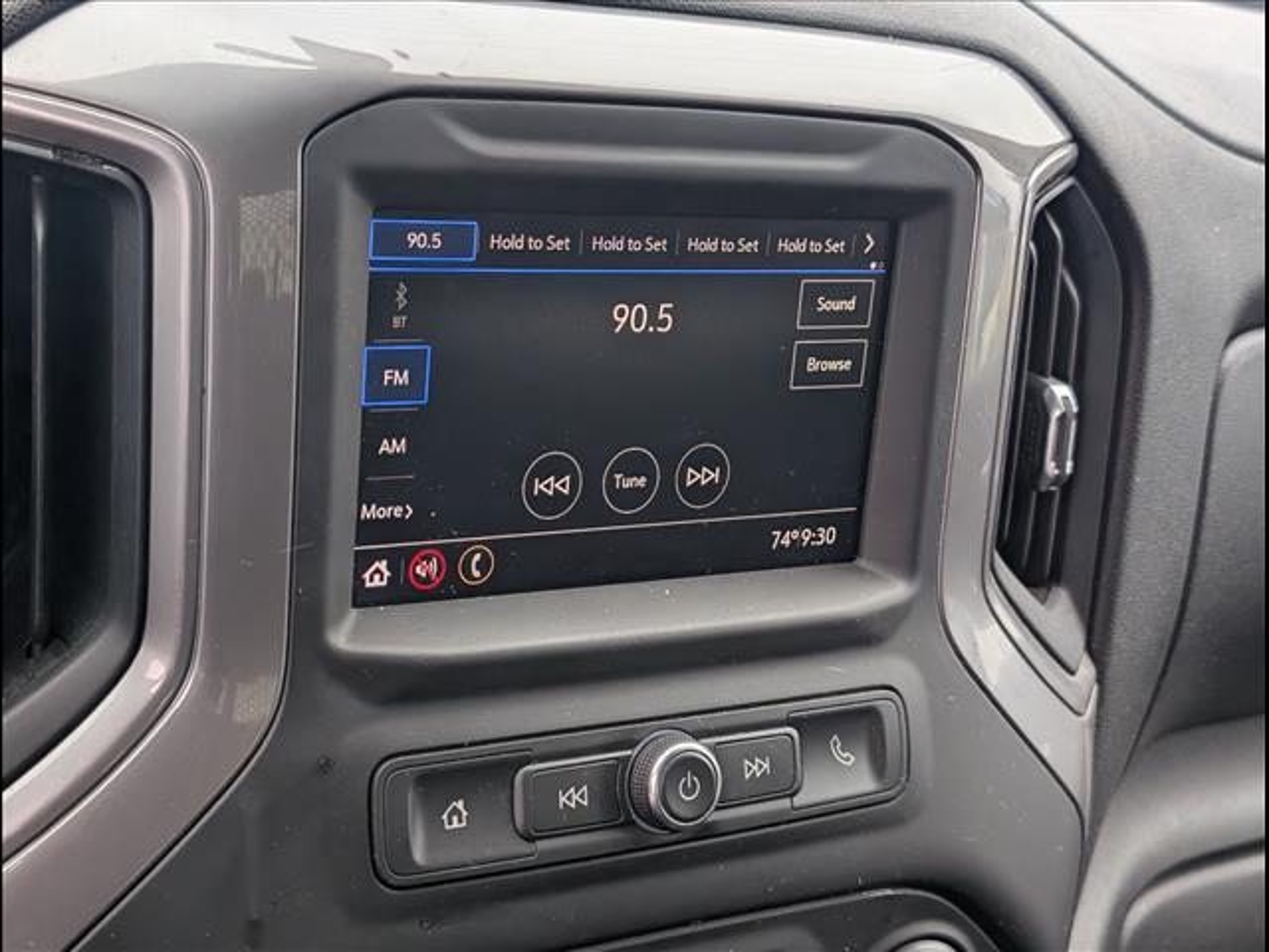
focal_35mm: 49
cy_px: 476
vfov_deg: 29.7
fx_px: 1796
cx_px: 634
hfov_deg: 38.9
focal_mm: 6.9
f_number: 1.68
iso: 332
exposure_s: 1/1250
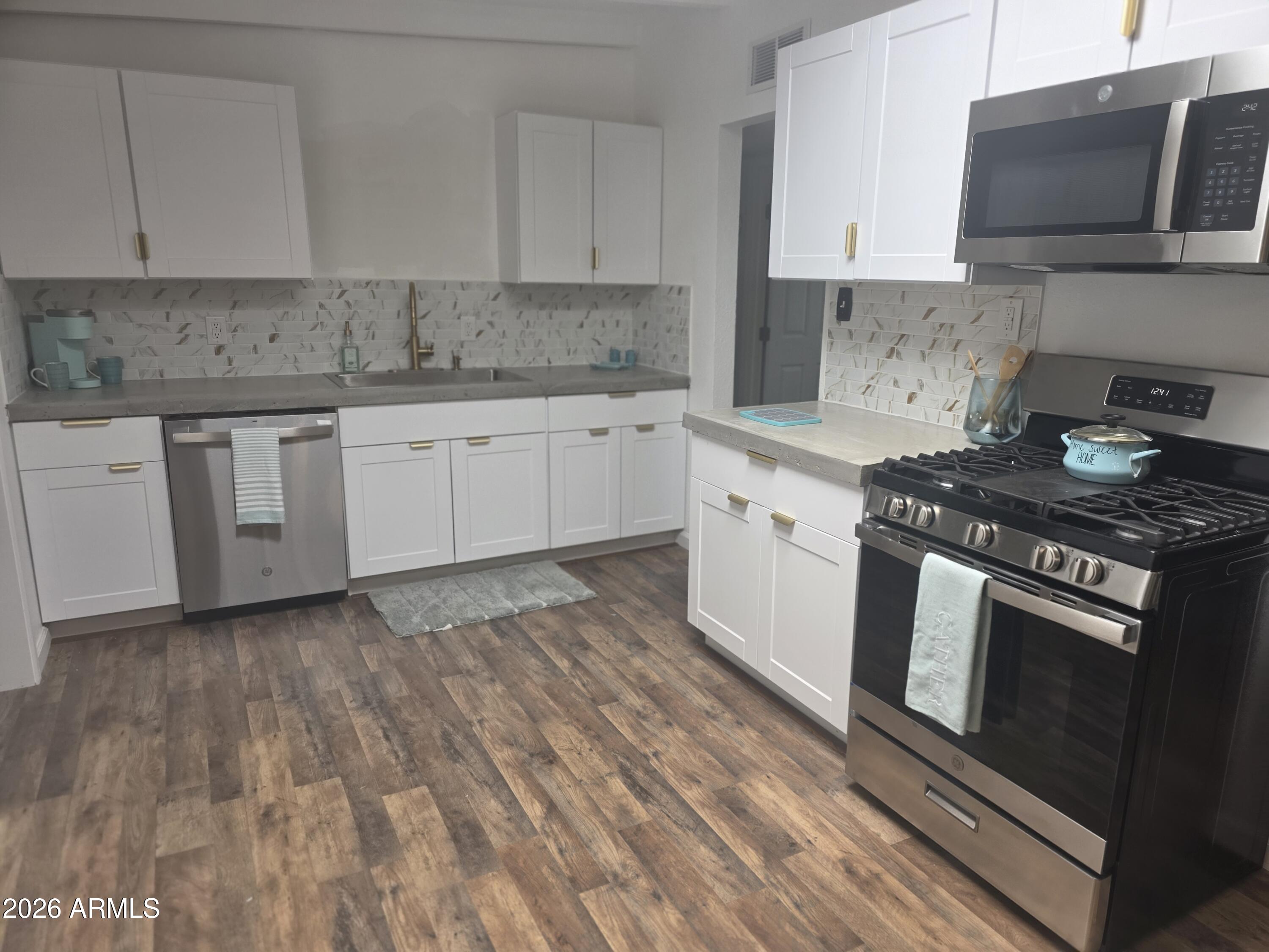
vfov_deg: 58.9
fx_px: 843
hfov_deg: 73.9
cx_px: 634
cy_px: 476
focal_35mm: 23
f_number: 1.7
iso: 40
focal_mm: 6.3
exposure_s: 1/120
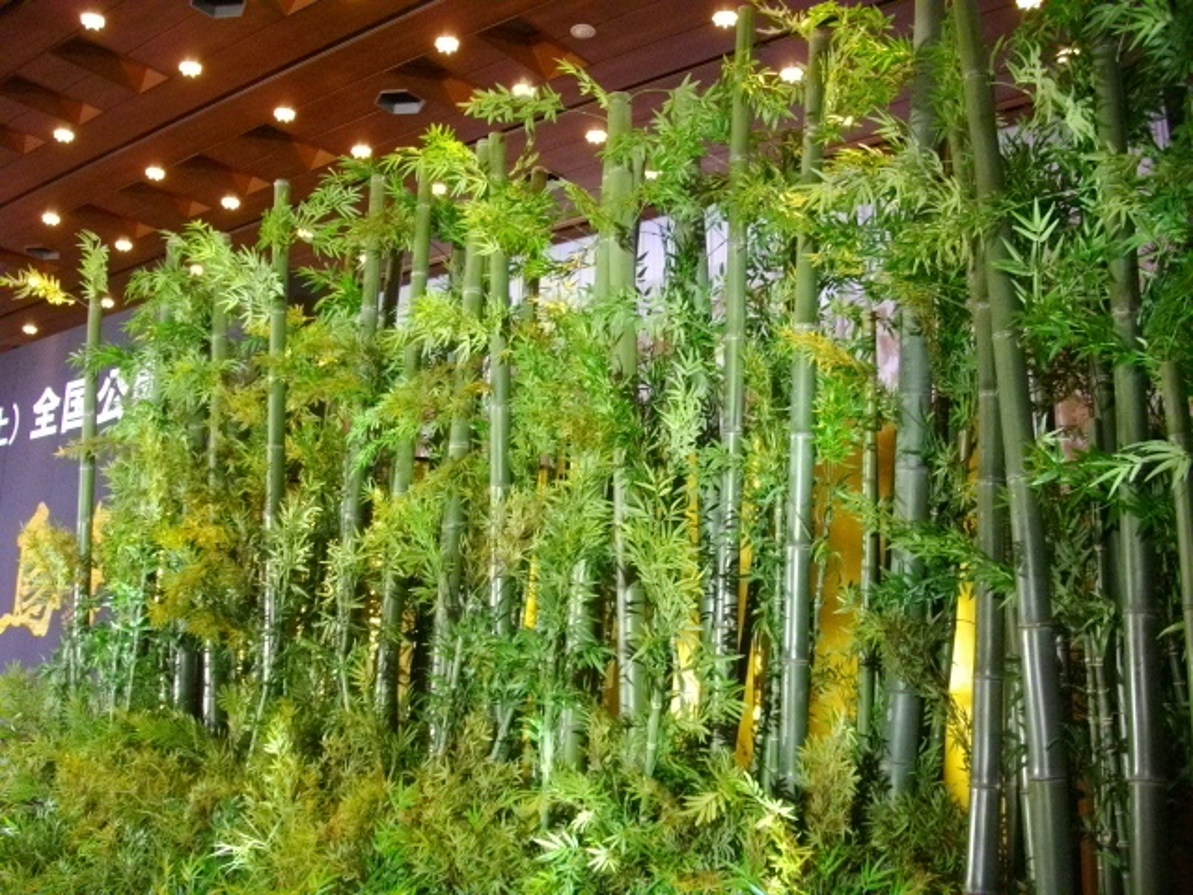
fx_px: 1275
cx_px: 596
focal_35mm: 37
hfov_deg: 50.1
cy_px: 448
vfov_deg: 38.7
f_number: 2.8
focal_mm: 6.2
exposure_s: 1/50
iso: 339
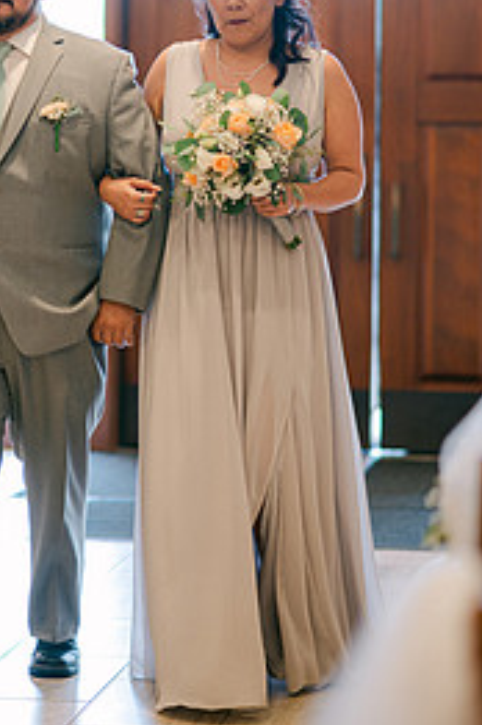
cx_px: 79
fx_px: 2940
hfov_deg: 9.3
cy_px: 199
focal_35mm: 146
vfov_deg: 14.0
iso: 400
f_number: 1.8
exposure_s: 1/125
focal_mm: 85
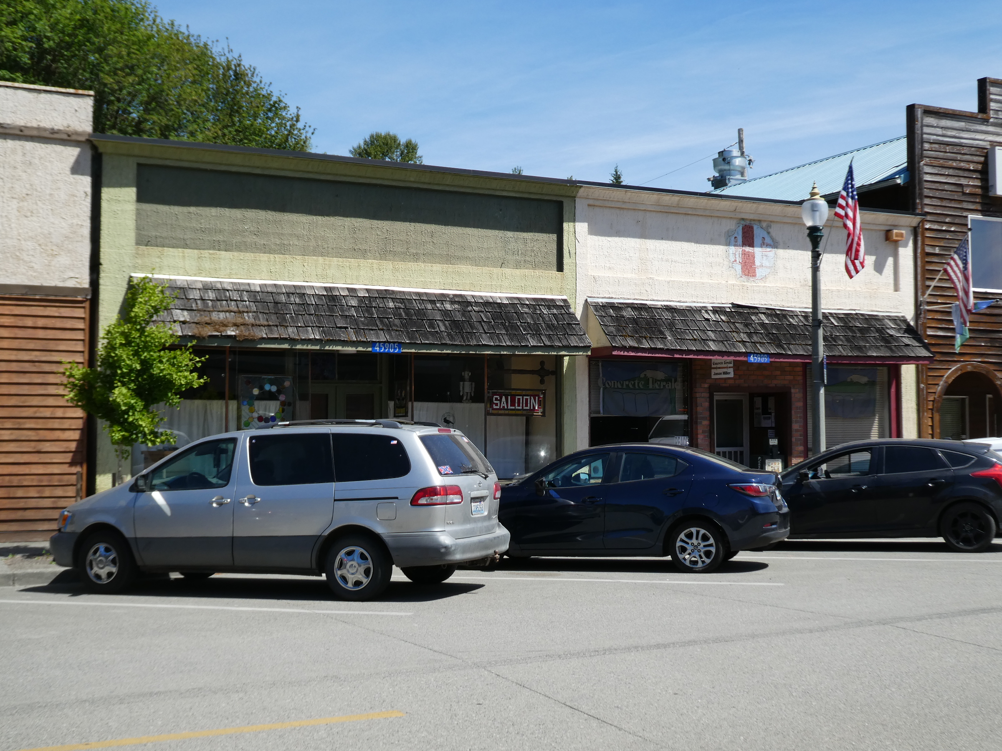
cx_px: 501
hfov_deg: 42.9
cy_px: 376
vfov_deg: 32.9
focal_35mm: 44
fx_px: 1274
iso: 80
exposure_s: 1/640
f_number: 3.9
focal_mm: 7.8
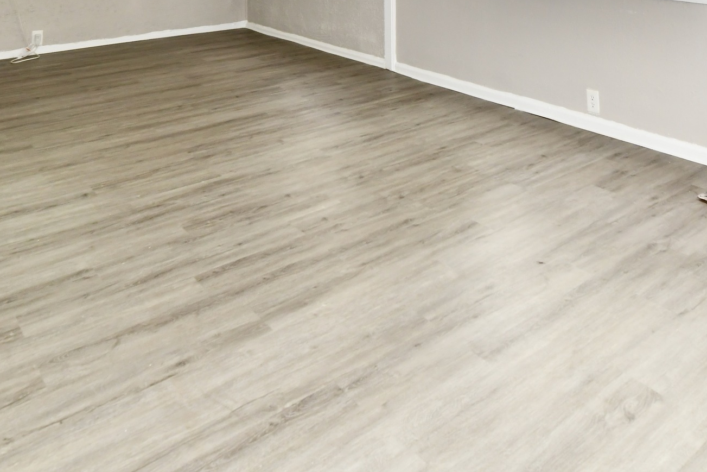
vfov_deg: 33.4
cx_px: 448
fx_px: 648
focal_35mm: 33
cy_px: -78
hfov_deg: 56.4
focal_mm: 14
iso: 640
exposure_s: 1/60
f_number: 6.3
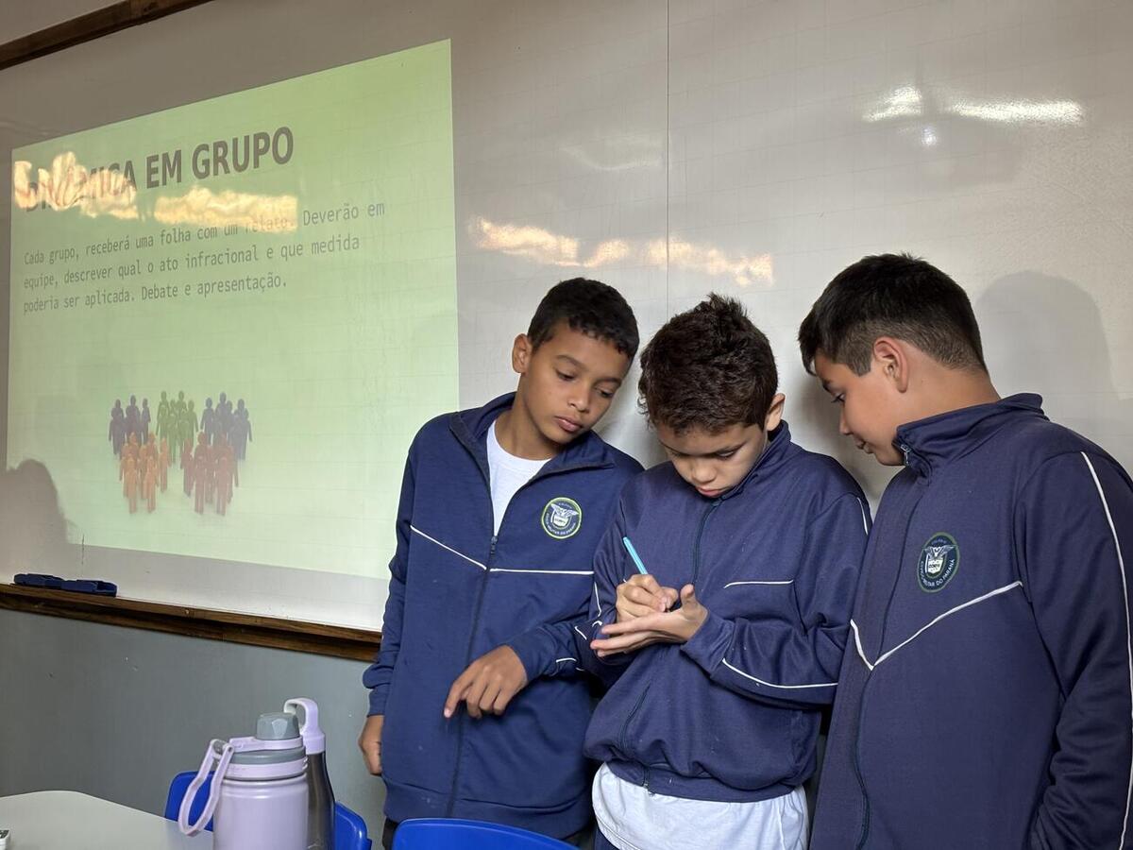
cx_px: 566
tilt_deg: +0.7
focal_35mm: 52
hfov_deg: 36.8
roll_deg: +0.3
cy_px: 425
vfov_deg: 28.0
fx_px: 1702
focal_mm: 5.96
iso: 125
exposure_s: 1/60
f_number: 1.6
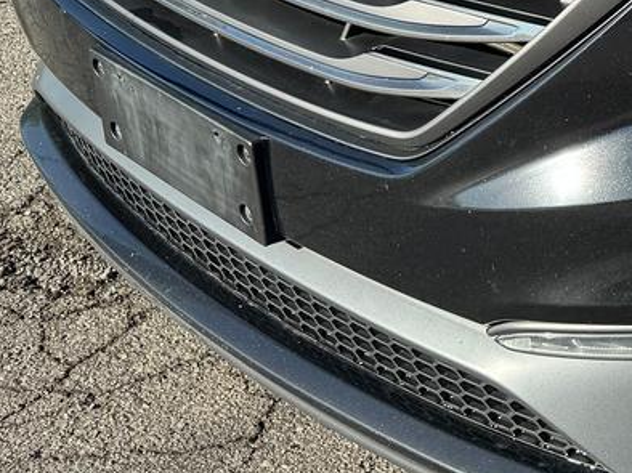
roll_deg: -1.7
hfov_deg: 21.0
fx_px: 1423
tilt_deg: -18.7
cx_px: 966
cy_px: -115
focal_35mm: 78
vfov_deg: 17.8
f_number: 1.78
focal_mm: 6.76
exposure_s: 1/1456
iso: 80
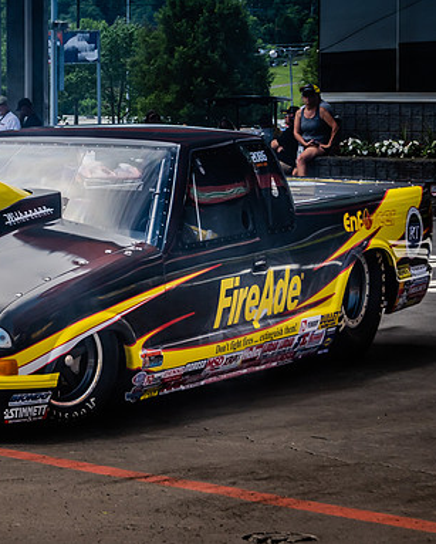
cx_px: 96
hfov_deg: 9.1
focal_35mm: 169
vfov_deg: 11.4
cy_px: 191
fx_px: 2723
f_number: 5.6
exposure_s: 1/1000
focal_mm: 42
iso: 100
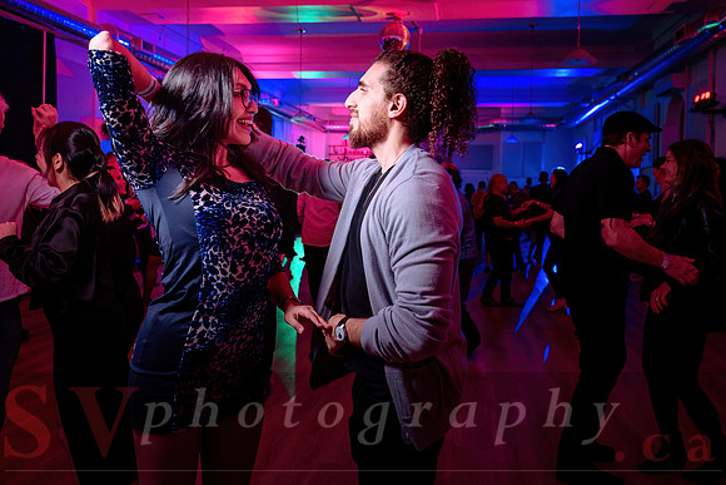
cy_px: 205
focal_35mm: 28
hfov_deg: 65.9
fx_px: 559
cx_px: 394
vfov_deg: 46.7
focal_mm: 24
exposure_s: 1/60
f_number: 3.5
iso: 800
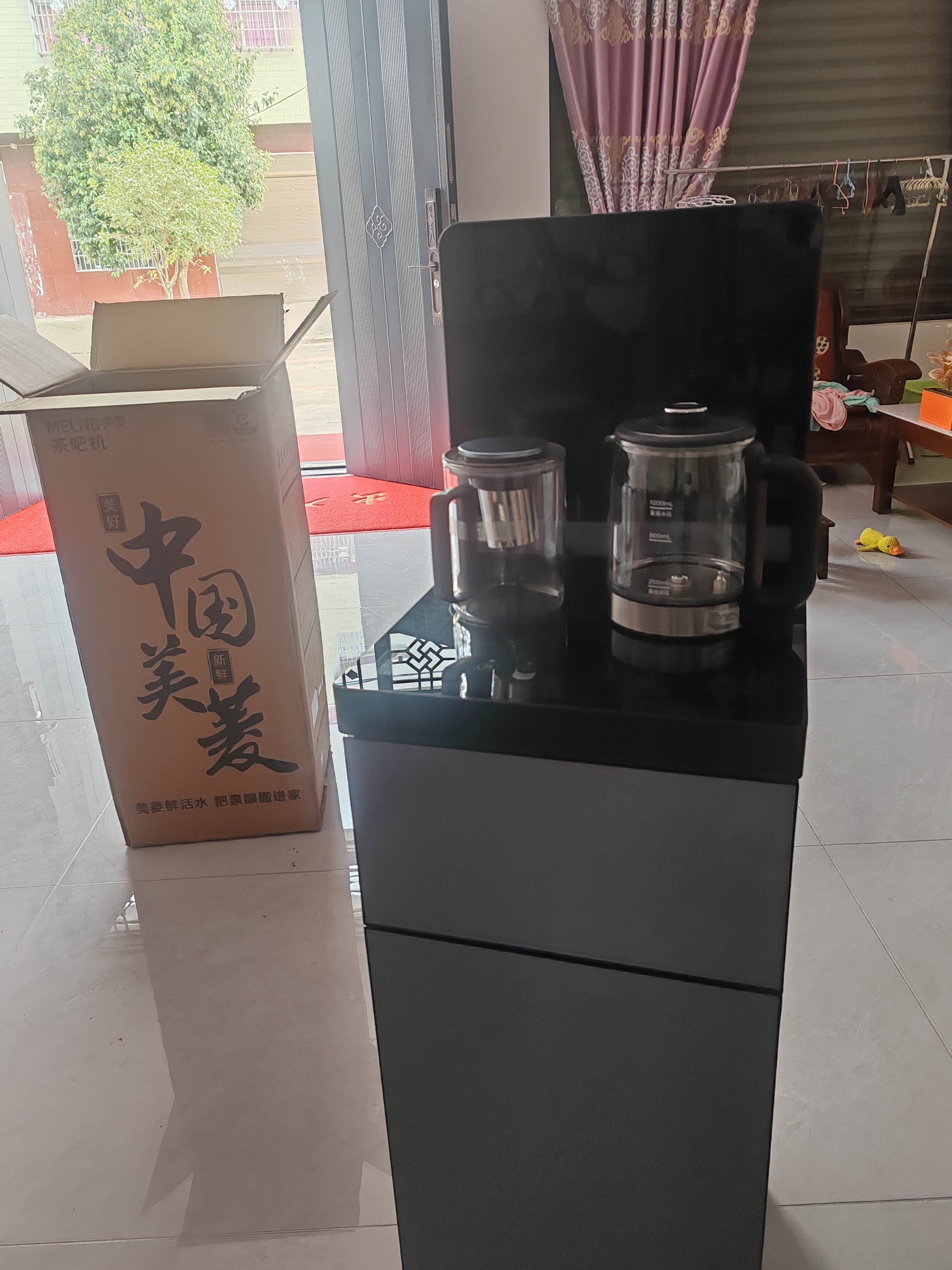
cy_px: 635
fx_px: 990
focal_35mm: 27
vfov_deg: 65.3
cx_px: 476
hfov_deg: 51.4
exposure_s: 1/100
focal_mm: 6.12
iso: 500
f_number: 1.9
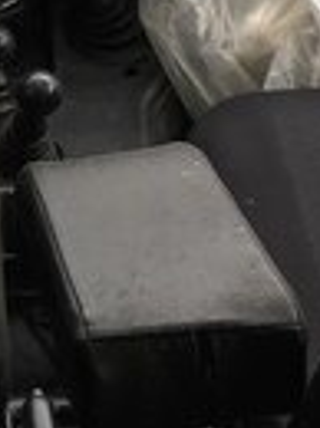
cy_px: -122
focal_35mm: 111
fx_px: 1373
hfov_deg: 13.1
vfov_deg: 16.8
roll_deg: -4.0
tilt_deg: -24.0
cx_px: 3
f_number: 2.2
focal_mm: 4.15
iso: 40
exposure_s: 1/100
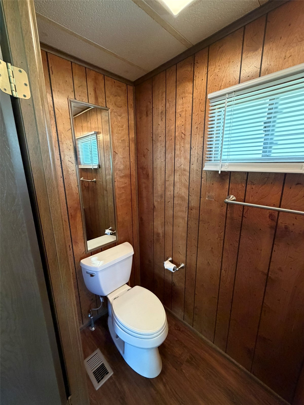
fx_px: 164
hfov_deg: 85.7
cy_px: 202
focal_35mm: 14
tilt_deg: -13.6
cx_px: 152
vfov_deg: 102.1
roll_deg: +0.2
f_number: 2.2
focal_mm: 2.22
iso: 500
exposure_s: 1/60
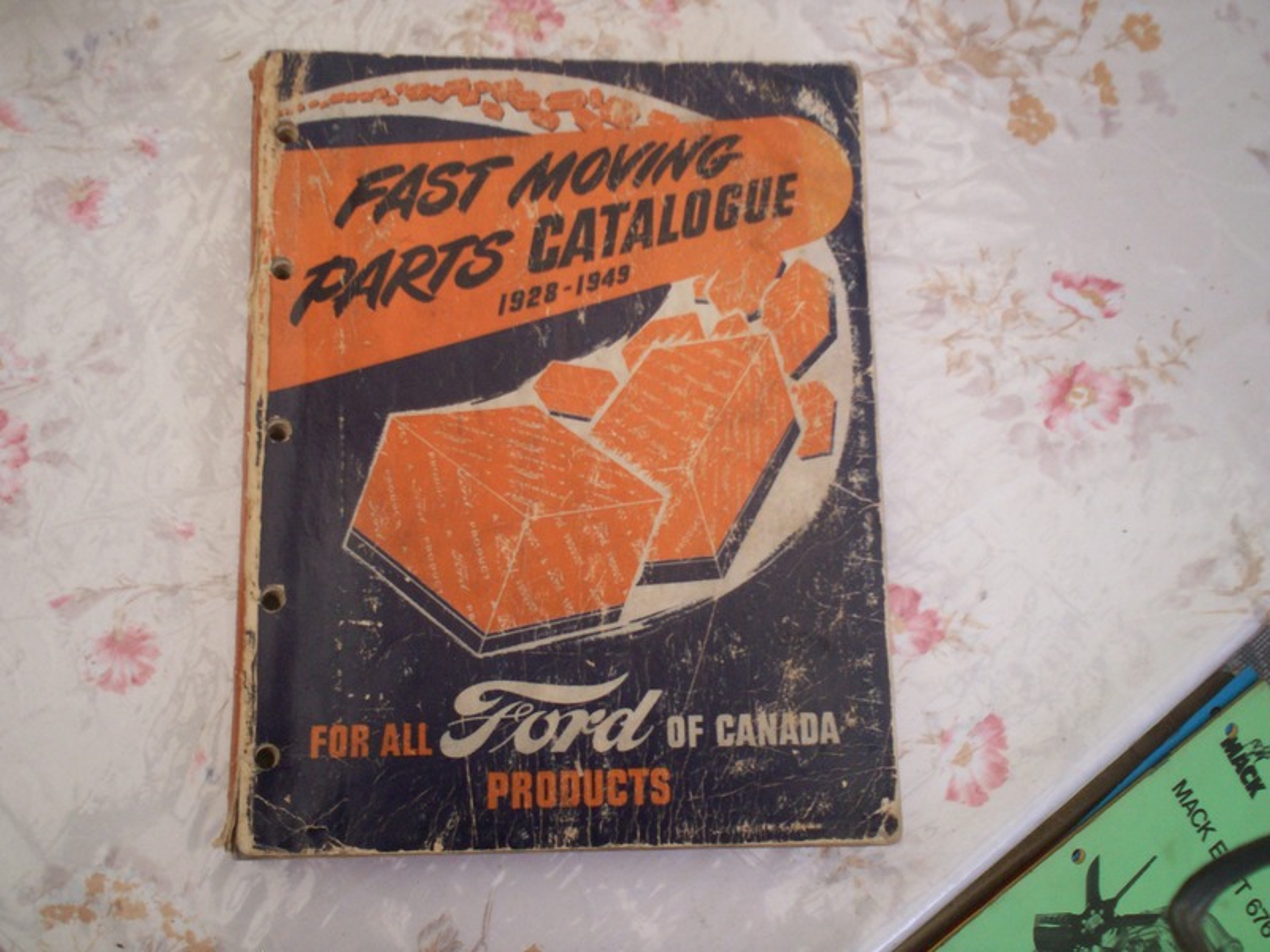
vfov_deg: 39.7
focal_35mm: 36
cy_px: 476
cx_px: 635
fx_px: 1321
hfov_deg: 51.4
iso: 140
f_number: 4.5
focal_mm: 5.9
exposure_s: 1/55.9
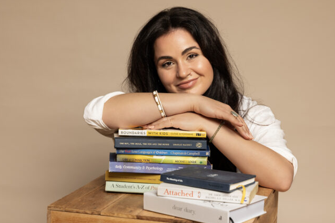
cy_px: 108
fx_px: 707
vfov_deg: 17.9
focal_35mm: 76
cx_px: 175
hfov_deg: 26.7
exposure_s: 1/60
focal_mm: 63
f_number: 5.6
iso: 800
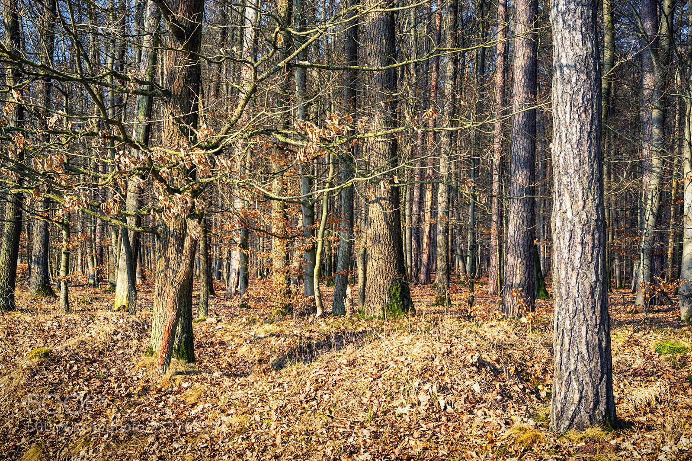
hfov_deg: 36.3
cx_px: 346
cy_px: 230
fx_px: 1057
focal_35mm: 55
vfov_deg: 24.6
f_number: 9
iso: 100
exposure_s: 1/100
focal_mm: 55
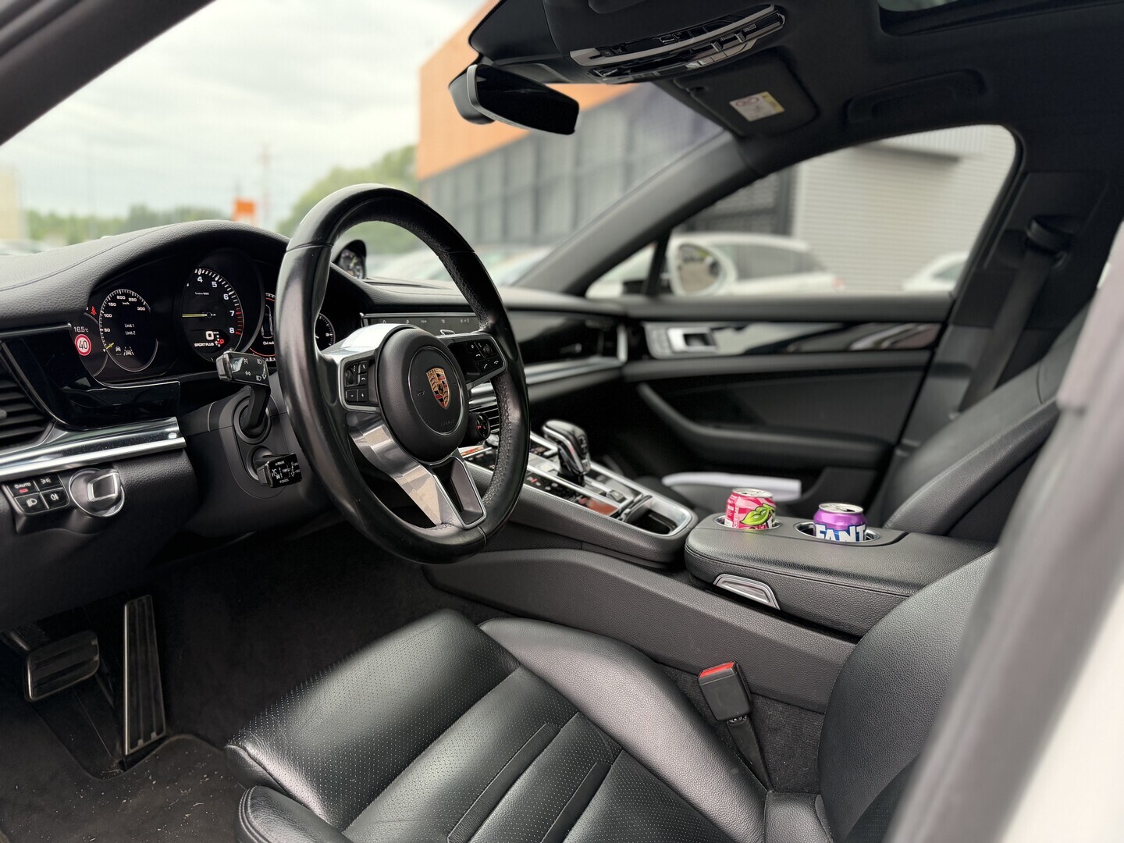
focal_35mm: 24
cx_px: 562
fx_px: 779
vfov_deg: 56.8
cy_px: 422
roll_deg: -1.7
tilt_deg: -10.1
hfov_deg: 71.6
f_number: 1.78
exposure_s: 1/236
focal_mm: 6.76
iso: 200
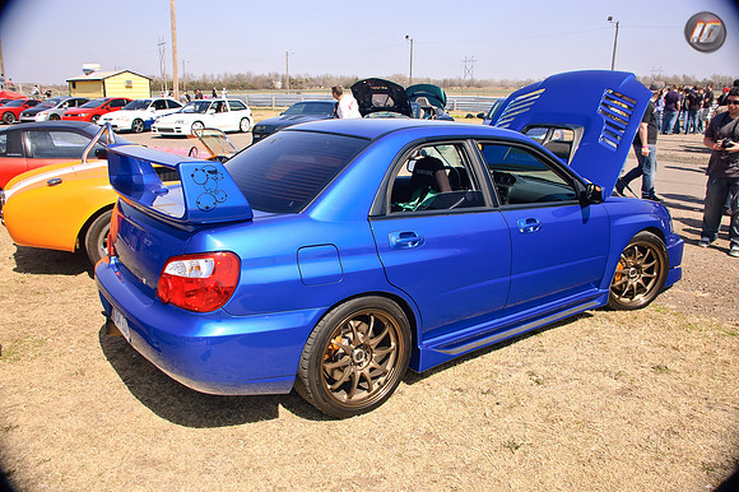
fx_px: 615
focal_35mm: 30
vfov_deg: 43.6
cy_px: 246
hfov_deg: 62.0
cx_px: 370
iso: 200
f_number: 5.6
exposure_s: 1/125
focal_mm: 20
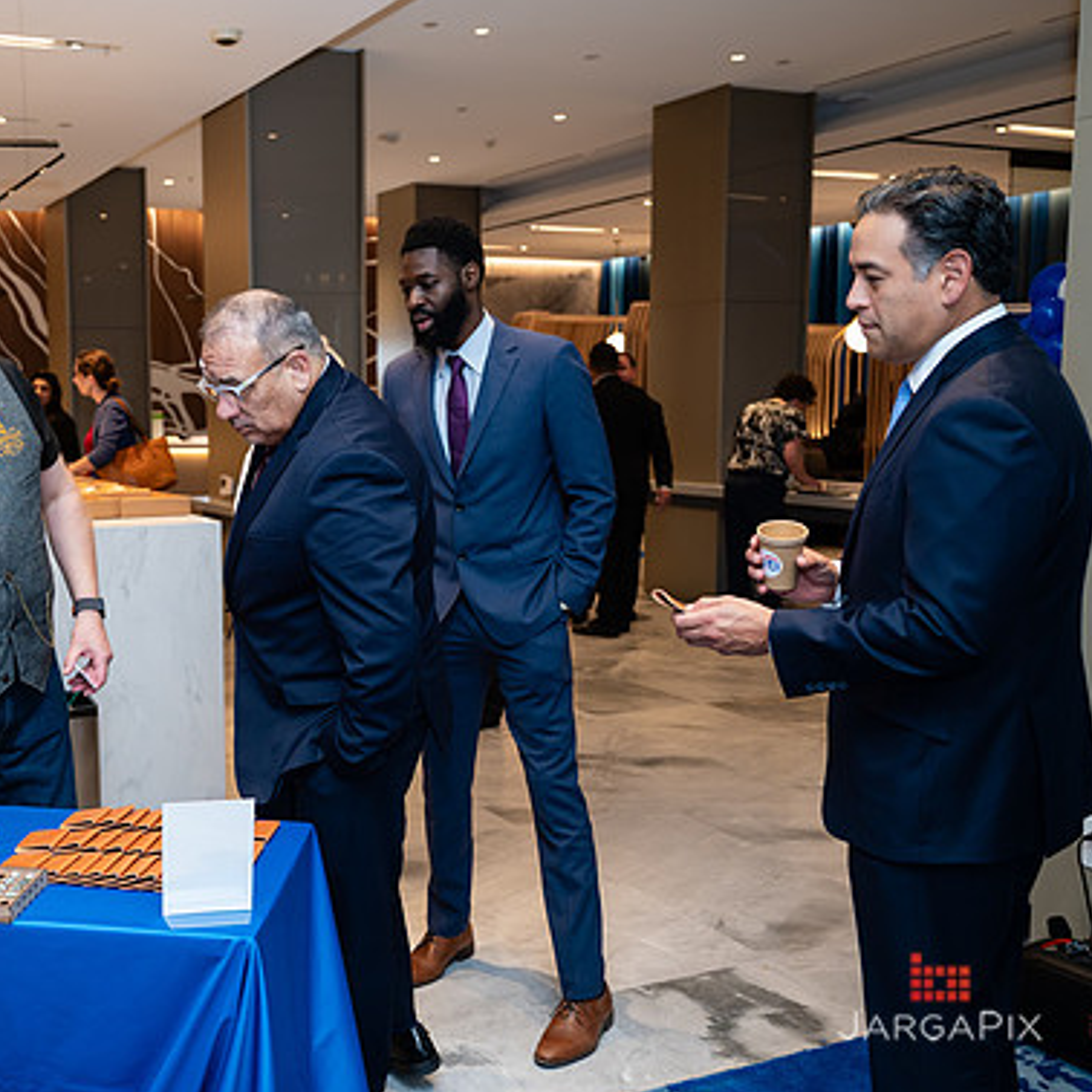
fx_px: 1356
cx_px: 277
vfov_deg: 43.9
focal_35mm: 38
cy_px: 546
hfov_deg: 42.5
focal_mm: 28.5
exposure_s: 1/160
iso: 400
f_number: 3.2
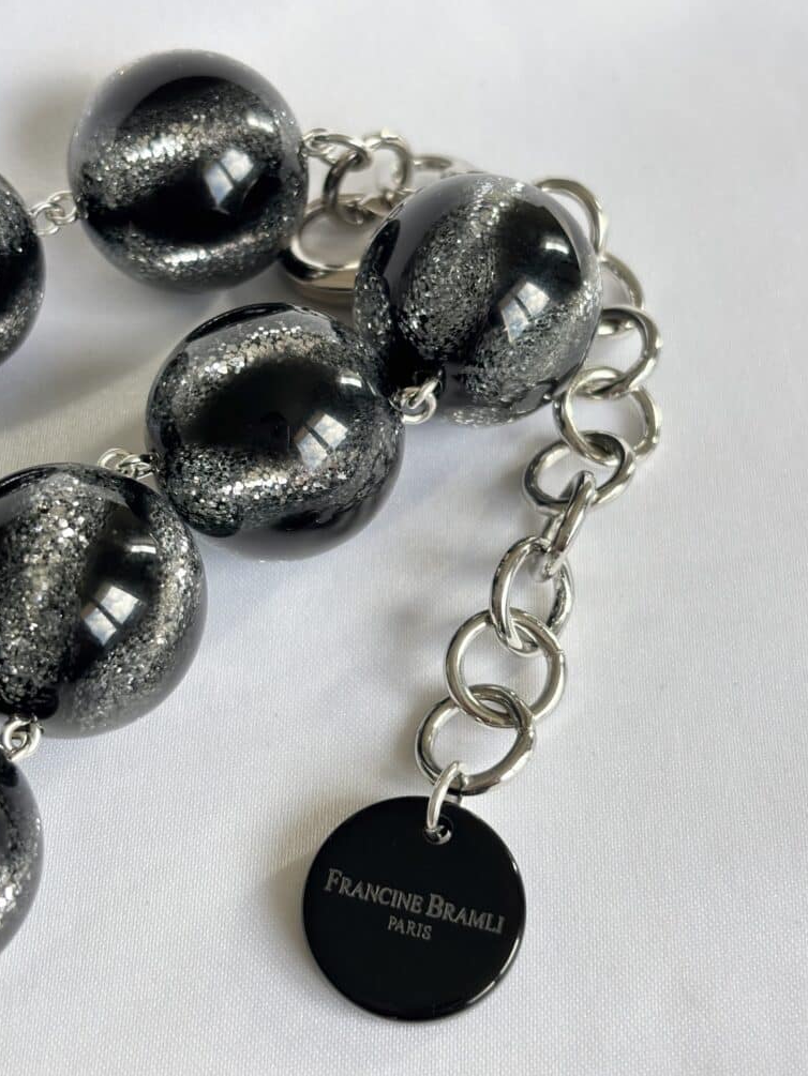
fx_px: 1649
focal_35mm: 53
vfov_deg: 36.2
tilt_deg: -63.4
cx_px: 406
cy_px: 546
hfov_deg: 27.5
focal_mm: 5.96
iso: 32
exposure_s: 1/144
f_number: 1.6
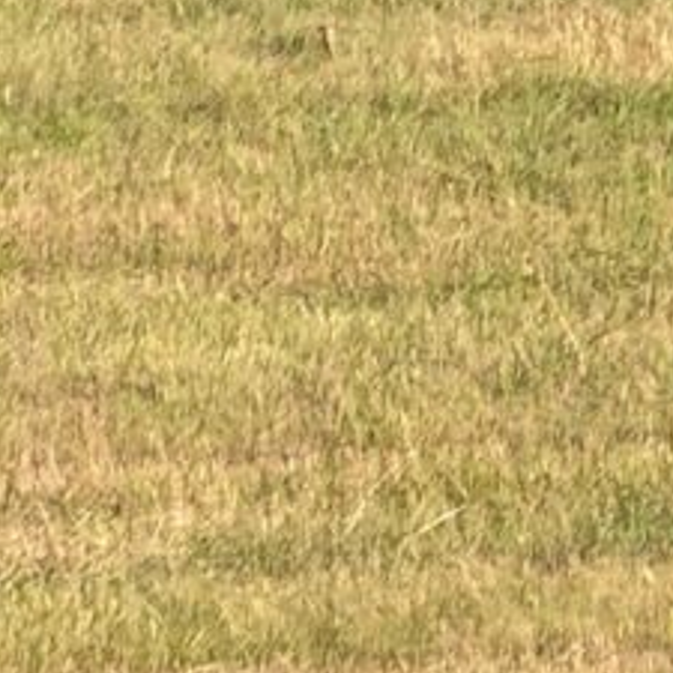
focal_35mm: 1177
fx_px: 25889
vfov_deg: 1.5
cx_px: 1331
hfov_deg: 1.5
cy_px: -824
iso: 32
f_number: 2.8
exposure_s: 1/639
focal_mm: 16.89
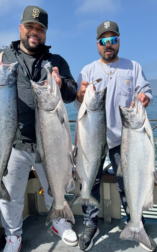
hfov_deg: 47.5
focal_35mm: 26
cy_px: 128
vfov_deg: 70.4
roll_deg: +5.8
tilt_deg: -8.2
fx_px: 178
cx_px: 68
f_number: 1.78
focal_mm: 6.76
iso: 100
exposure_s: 1/4405
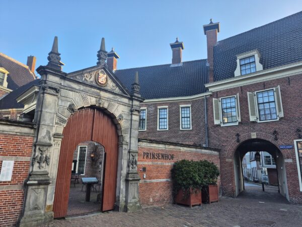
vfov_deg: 58.9
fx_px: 201
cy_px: 114
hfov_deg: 73.9
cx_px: 151
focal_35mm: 23
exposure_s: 1/206
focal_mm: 5.4
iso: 25
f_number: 1.8
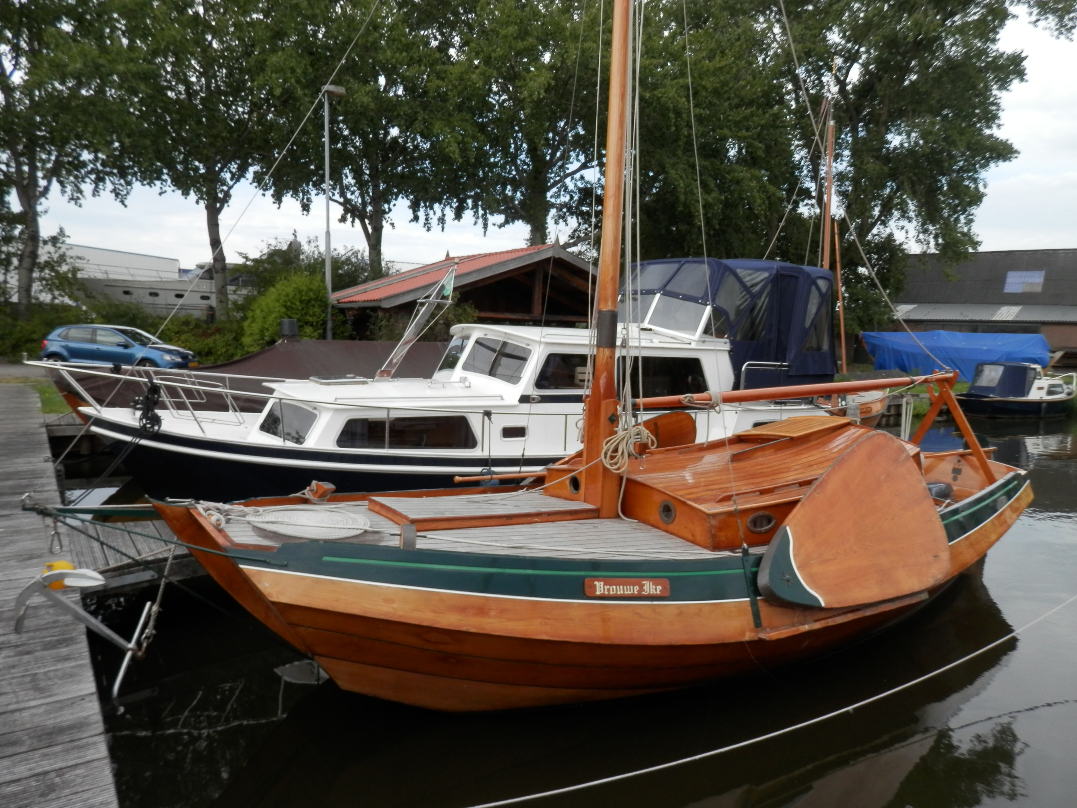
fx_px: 778
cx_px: 538
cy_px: 404
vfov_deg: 54.9
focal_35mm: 25
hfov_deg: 69.4
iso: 80
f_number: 3
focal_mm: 4.5
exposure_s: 1/500
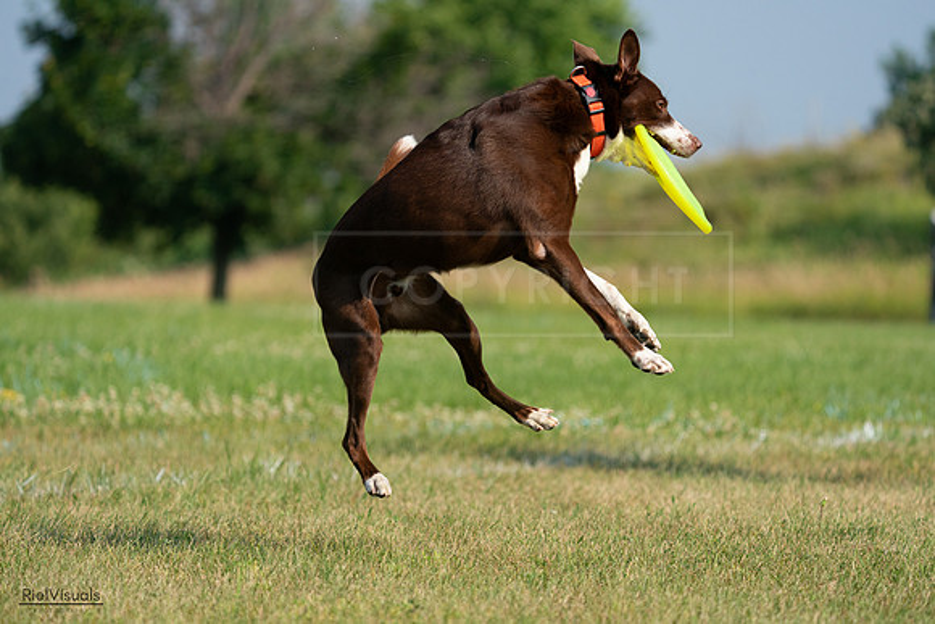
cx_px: 468
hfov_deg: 8.7
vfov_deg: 5.8
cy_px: 312
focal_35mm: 236
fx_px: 6131
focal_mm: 236
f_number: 5.6
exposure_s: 1/4000
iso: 1000
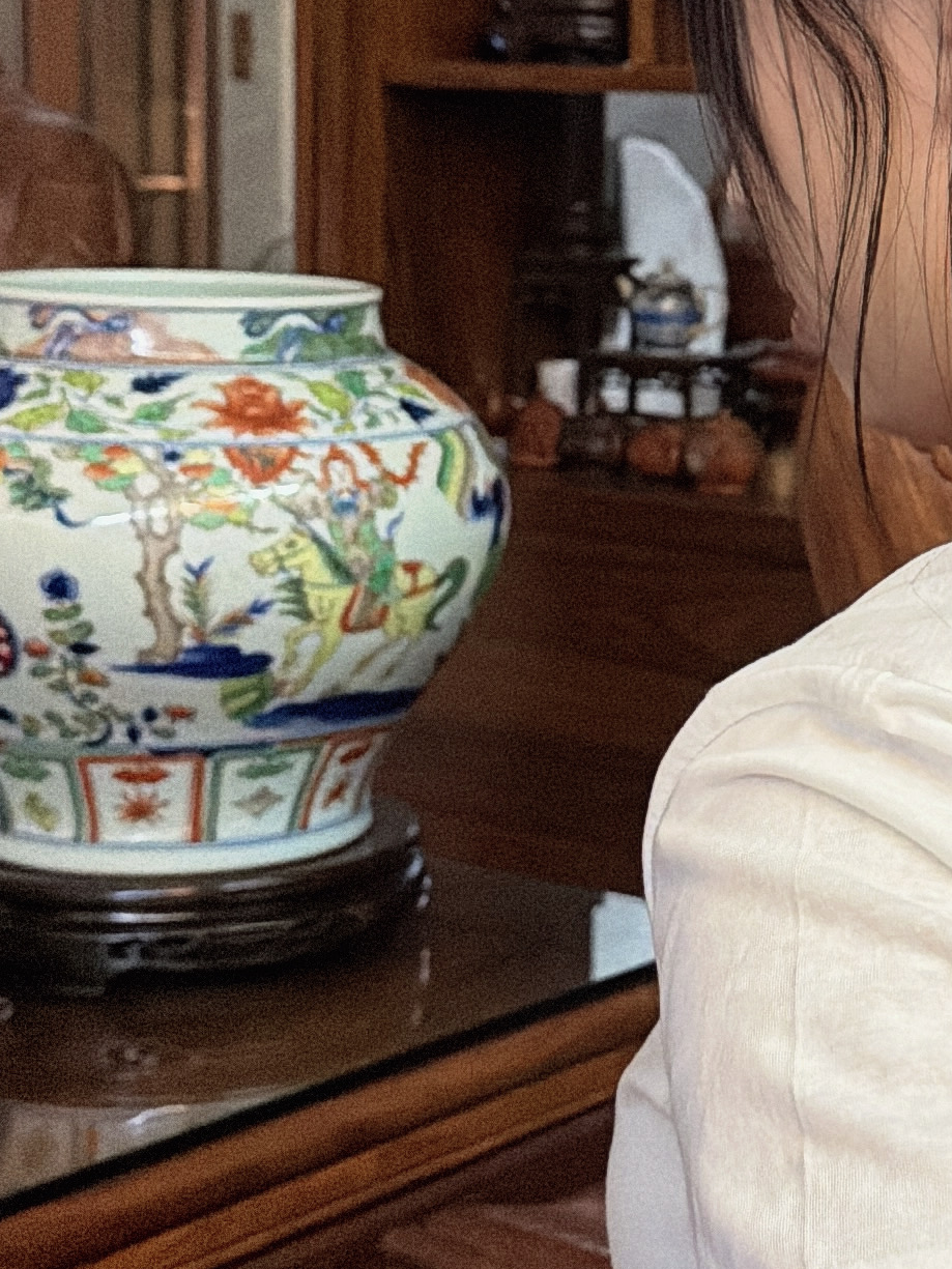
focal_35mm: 79
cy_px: 455
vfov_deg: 24.6
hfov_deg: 18.3
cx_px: 912
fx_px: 2896
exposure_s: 1/100
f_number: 1.78
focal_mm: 6.76
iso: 1250
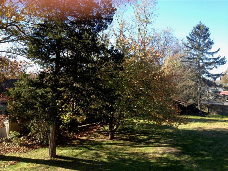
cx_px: 114
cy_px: 86
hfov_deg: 52.6
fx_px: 231
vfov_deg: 40.7
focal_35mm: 35
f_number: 2.4
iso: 50
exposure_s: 1/349
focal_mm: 4.28
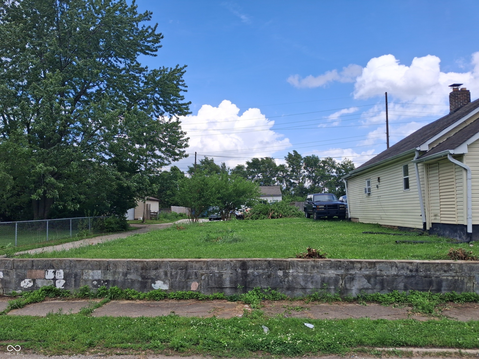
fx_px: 374
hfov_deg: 65.3
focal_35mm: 27
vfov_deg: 51.4
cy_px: 180
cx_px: 240
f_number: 1.8
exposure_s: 1/739
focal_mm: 4
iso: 25
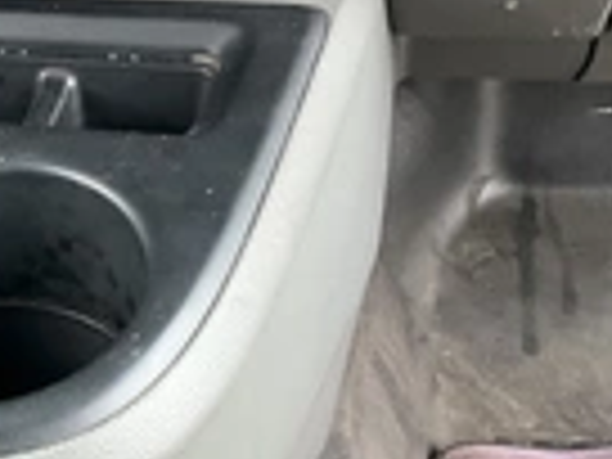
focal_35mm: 85
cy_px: 288
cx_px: -104
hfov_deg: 21.5
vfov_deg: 17.3
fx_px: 1503
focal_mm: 3
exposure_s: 1/60
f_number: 1.8
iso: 125
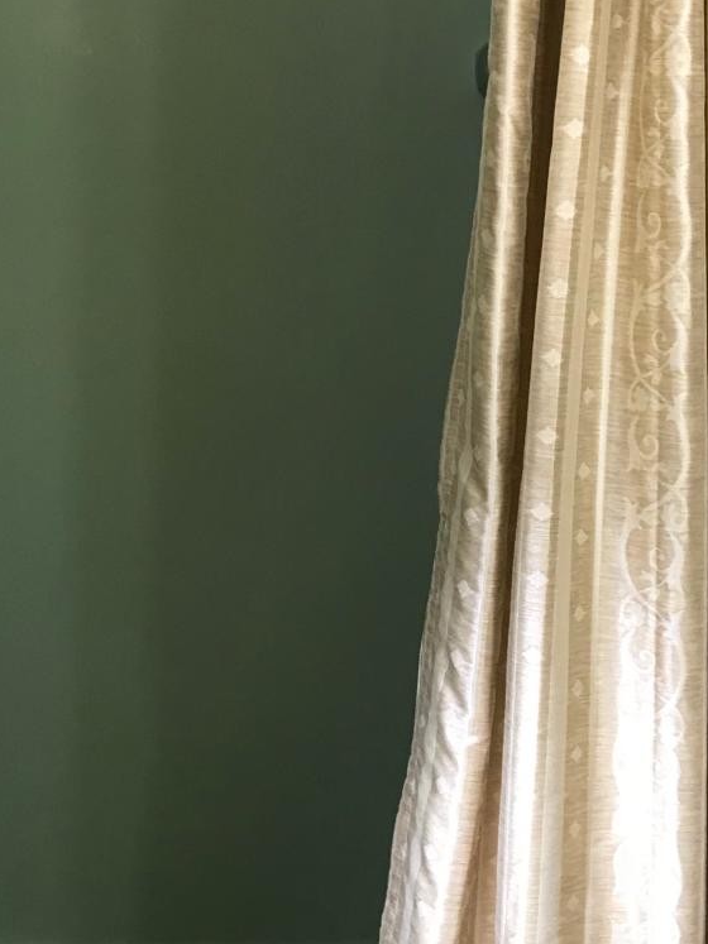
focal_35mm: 75
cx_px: 394
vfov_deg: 26.0
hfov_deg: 19.6
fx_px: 2046
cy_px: 450
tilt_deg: -13.7
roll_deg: -1.5
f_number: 1.8
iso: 40
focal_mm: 3.99
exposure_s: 1/20
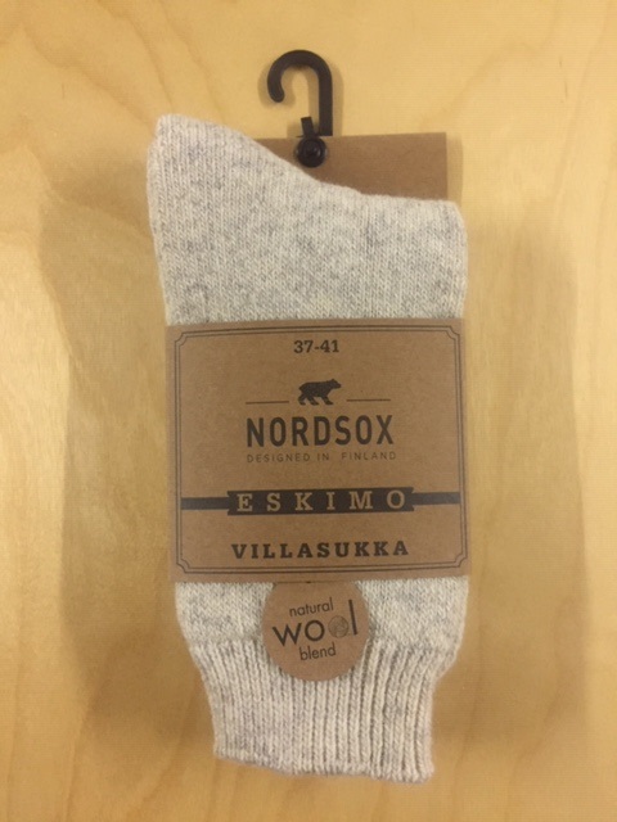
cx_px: 308
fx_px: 689
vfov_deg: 61.7
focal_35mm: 29
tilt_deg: -88.8
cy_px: 411
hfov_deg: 48.2
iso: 250
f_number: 2.2
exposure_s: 1/20
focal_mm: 4.15
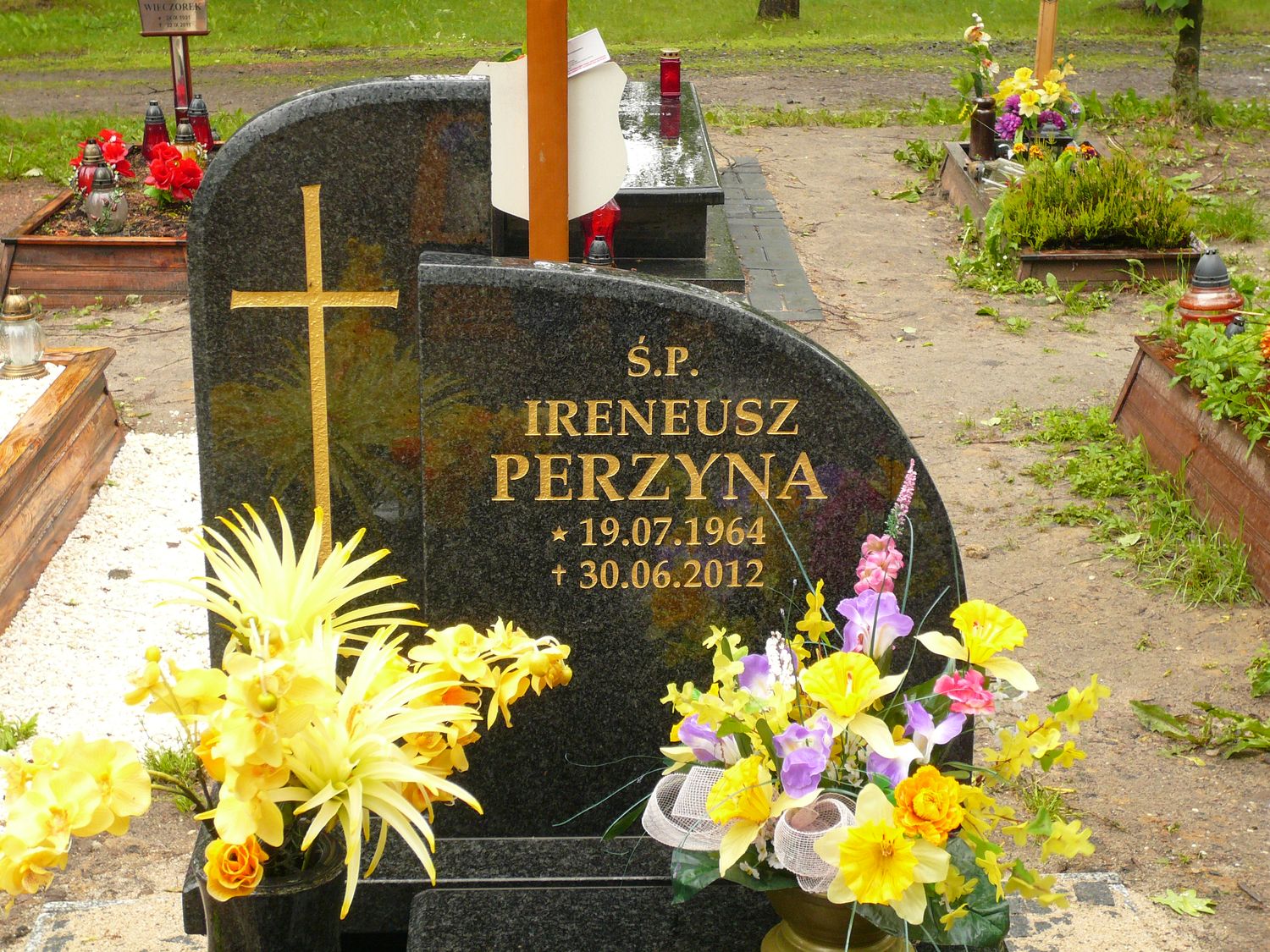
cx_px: 635
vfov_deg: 25.2
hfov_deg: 33.2
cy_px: 476
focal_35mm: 58
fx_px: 2128
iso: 100
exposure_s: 1/50
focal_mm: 9.6
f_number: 4
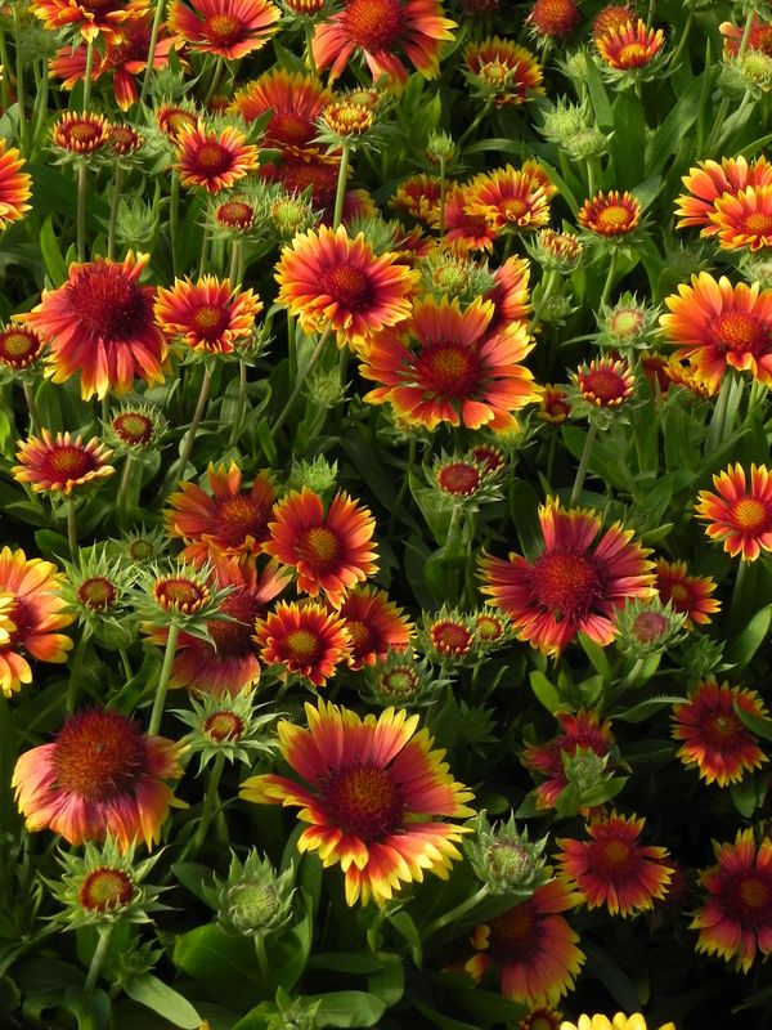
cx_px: 386
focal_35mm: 85
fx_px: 2528
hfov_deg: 17.4
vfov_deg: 23.0
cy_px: 515
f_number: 4.5
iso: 160
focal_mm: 15.1
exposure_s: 1/640
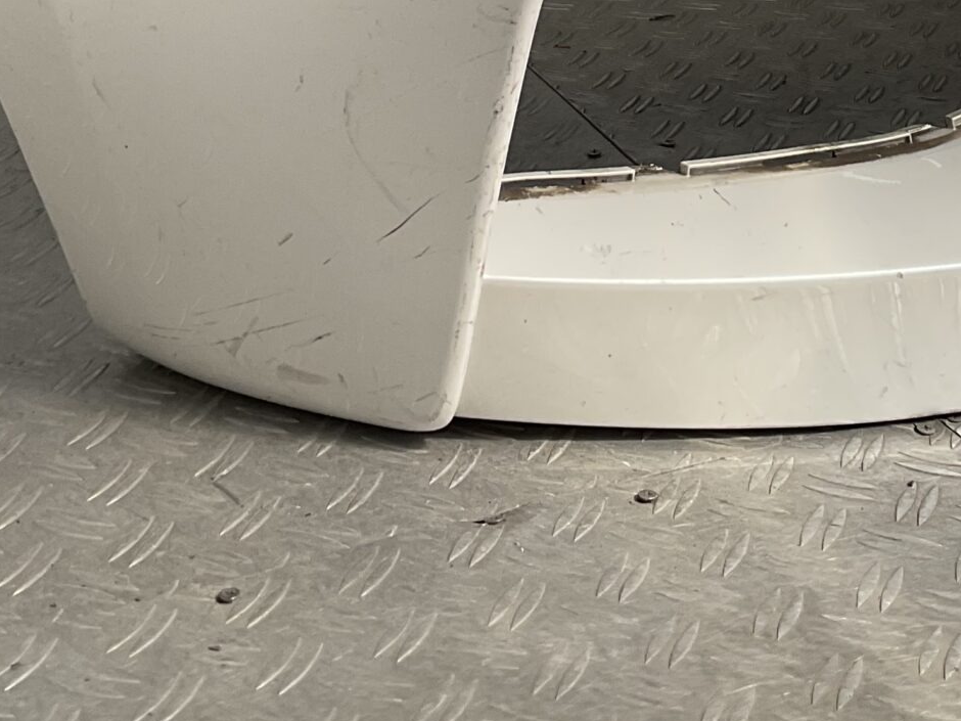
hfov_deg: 24.5
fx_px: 2193
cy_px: -148
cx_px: 668
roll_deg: -1.8
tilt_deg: -16.3
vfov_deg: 17.7
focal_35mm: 79
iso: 16
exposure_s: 1/804
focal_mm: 3
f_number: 1.8
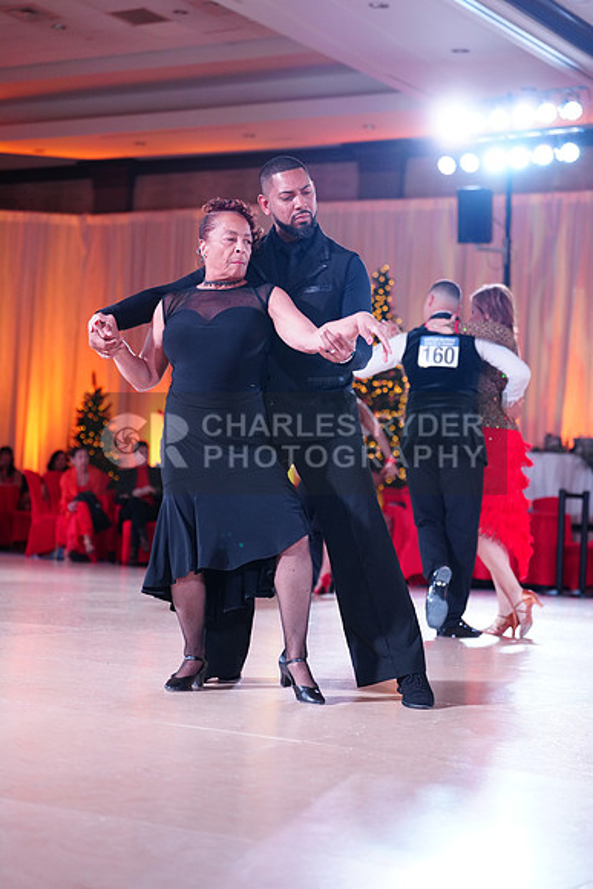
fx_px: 1728
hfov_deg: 19.5
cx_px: 296
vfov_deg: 28.8
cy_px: 444
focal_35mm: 70
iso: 2000
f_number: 2.8
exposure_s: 1/400
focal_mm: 70
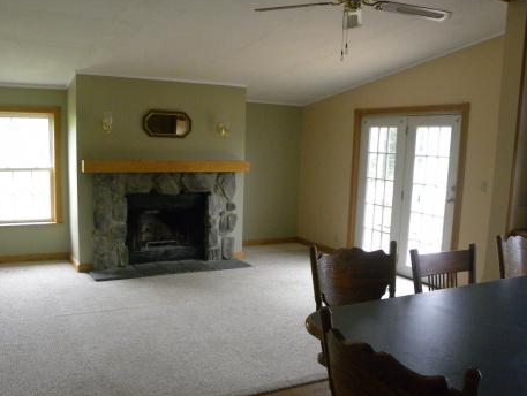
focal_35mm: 33
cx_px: 262
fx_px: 503
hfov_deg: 55.3
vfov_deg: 42.9
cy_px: 235
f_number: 2.8
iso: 389
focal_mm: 4.6
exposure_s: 1/71.6
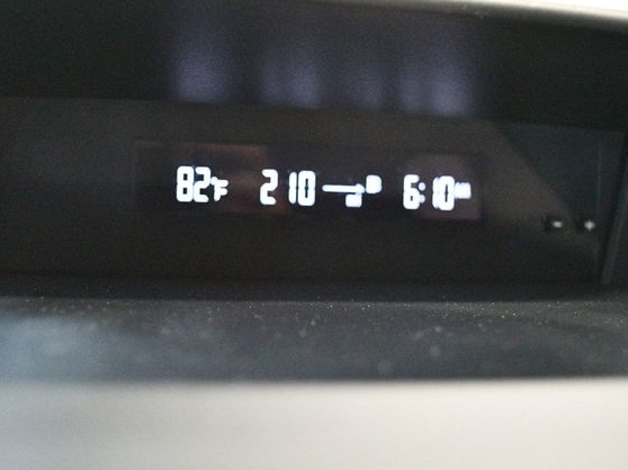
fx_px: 780
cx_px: 314
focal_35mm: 43
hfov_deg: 43.9
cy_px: 234
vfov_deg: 33.6
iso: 12800
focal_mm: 26
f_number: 4.2
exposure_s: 1/60
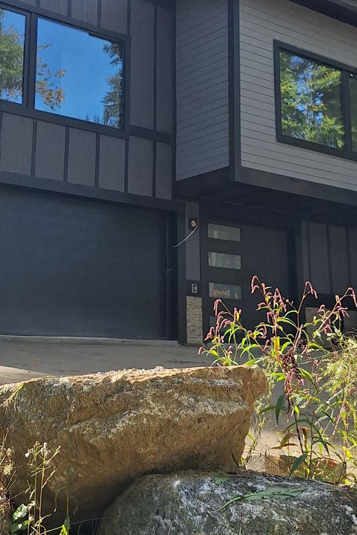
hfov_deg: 24.6
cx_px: 157
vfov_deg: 35.9
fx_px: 818
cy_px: 178
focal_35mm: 55
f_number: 1.8
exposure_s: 1/1202
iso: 40
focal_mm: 5.54
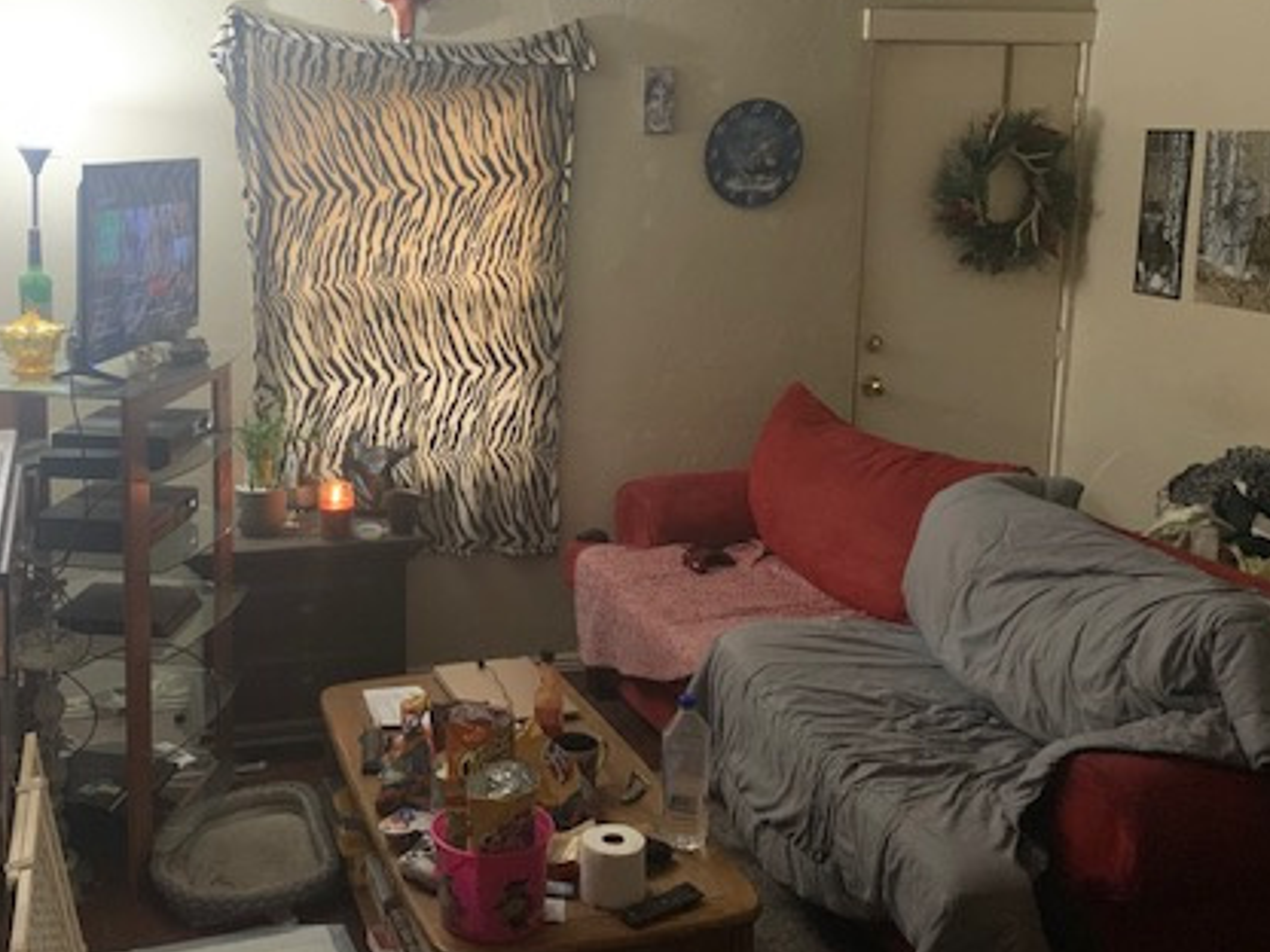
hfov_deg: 46.4
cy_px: 394
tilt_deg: -10.7
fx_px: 1468
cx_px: 479
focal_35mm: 40
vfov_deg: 35.9
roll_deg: -0.1
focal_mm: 4.25
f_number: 1.8
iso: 400
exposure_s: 1/30
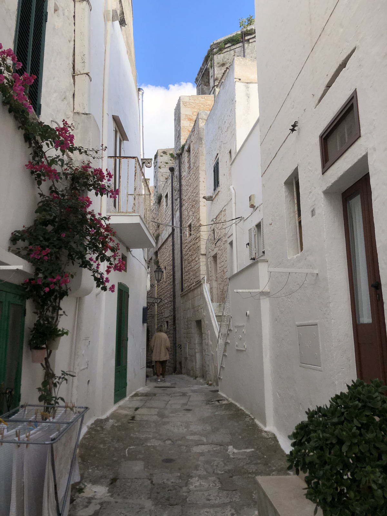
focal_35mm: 28
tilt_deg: +9.3
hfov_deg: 49.7
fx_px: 417
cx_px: 194
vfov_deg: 63.4
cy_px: 258
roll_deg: +1.5
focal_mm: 4
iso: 20
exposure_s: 1/1245
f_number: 1.8
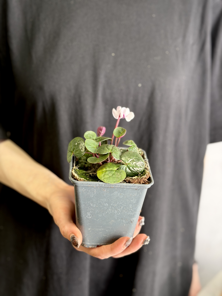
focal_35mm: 48
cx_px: 111
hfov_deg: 30.3
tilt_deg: -15.4
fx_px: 410
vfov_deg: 39.7
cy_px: 148
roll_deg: -3.4
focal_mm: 6.76
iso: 100
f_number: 1.78
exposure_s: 1/60
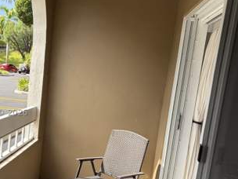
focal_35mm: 41
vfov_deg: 34.9
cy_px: 112
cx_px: 99
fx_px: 282
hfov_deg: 45.6
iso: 50
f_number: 1.6
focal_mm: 5.96
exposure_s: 1/612
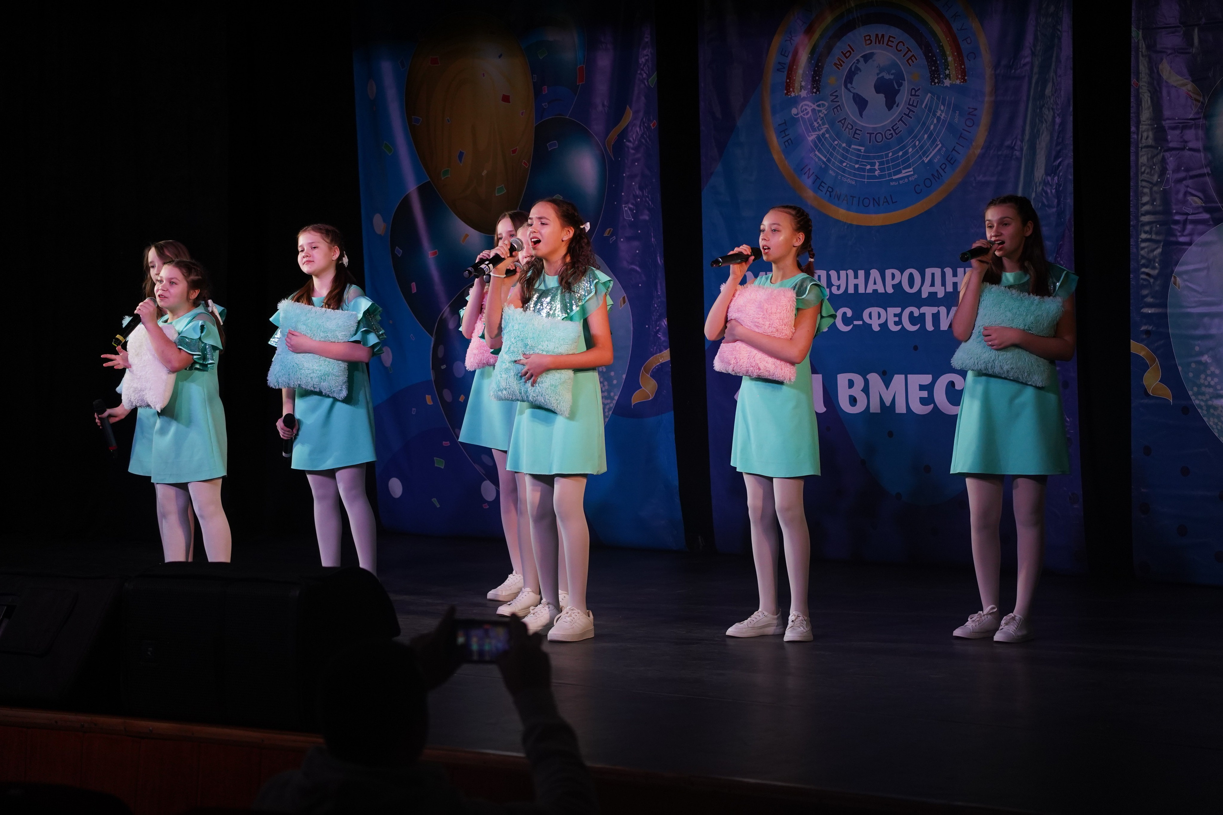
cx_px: 612
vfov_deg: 15.9
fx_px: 2922
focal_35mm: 86
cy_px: 408
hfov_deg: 23.6
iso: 2000
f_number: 4.5
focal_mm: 86
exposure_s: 1/400
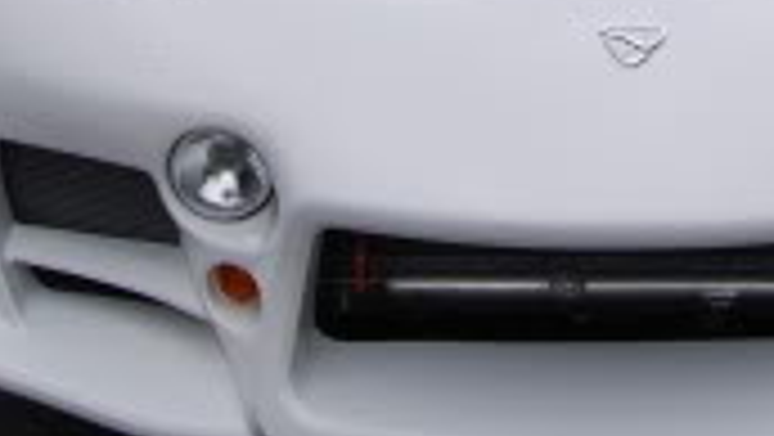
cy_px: -555
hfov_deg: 16.0
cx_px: 711
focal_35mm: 132
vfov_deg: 8.5
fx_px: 2711
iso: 100
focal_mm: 18
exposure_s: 1/200
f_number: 7.1
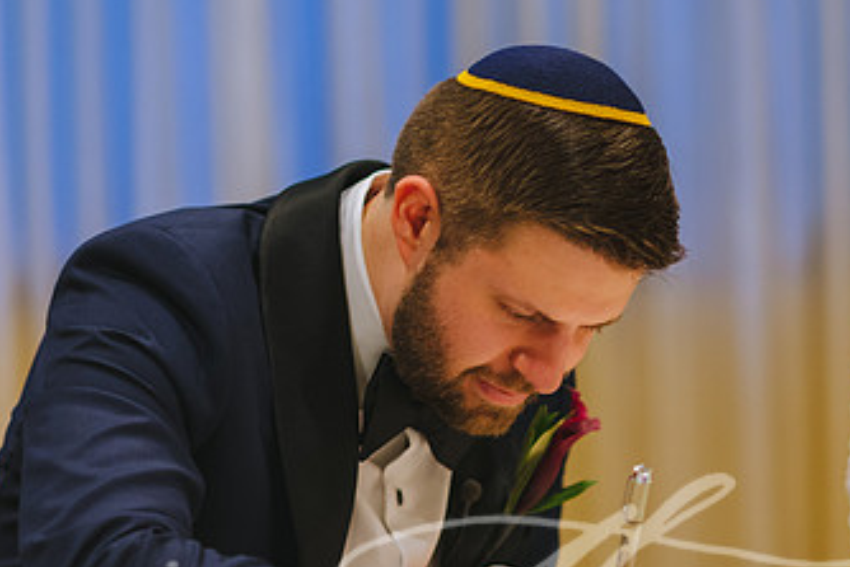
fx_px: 3779
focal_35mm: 160
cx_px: 527
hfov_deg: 12.8
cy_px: 289
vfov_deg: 8.6
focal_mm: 85
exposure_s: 1/200
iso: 800
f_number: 2.2
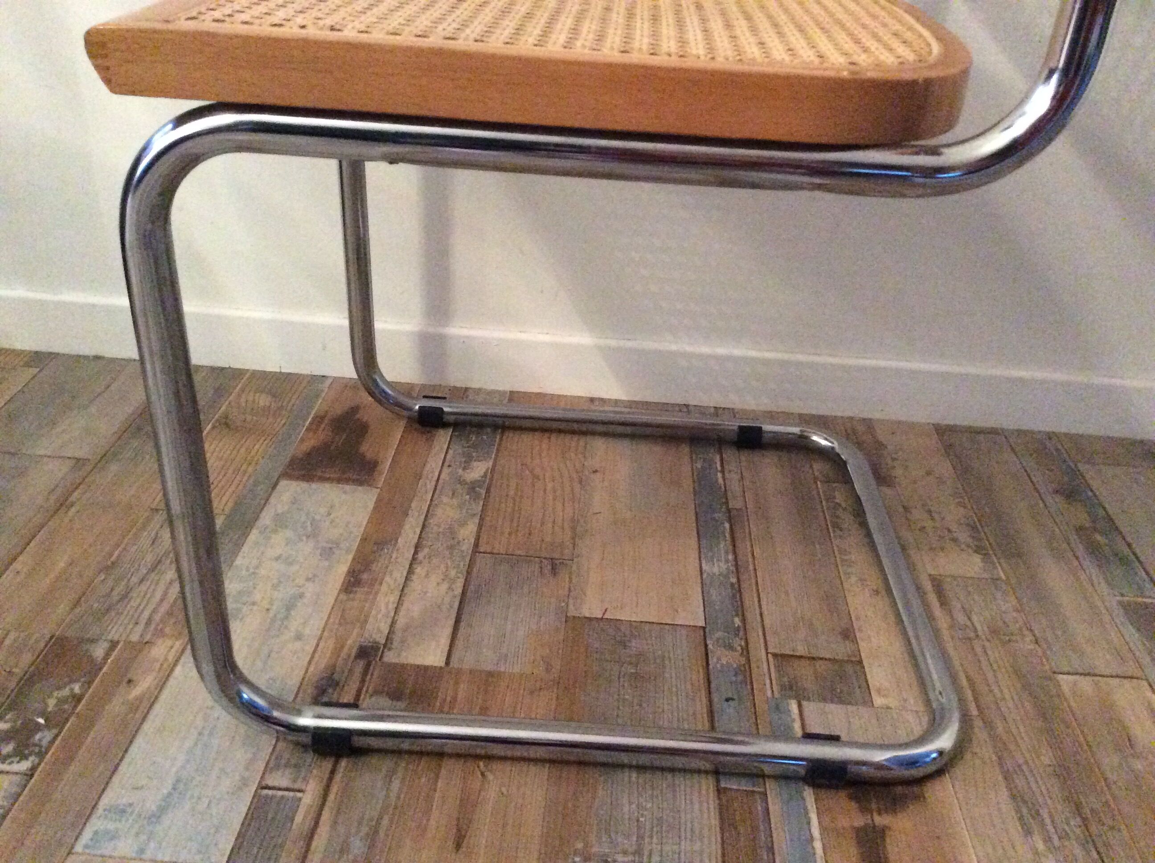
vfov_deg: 44.1
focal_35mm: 32
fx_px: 1066
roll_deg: -3.3
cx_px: 578
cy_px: 432
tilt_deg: -30.4
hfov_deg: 56.9
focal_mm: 3.3
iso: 500
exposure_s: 1/17
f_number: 2.4
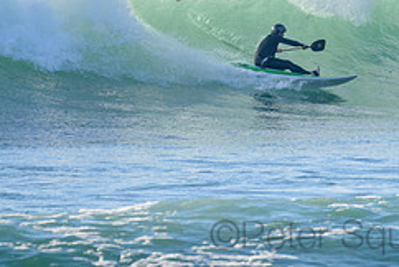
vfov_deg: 0.9
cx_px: 236
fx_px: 16190
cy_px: -58
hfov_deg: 1.4
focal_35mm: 1459
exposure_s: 1/1250
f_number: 5.6
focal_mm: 500
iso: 220
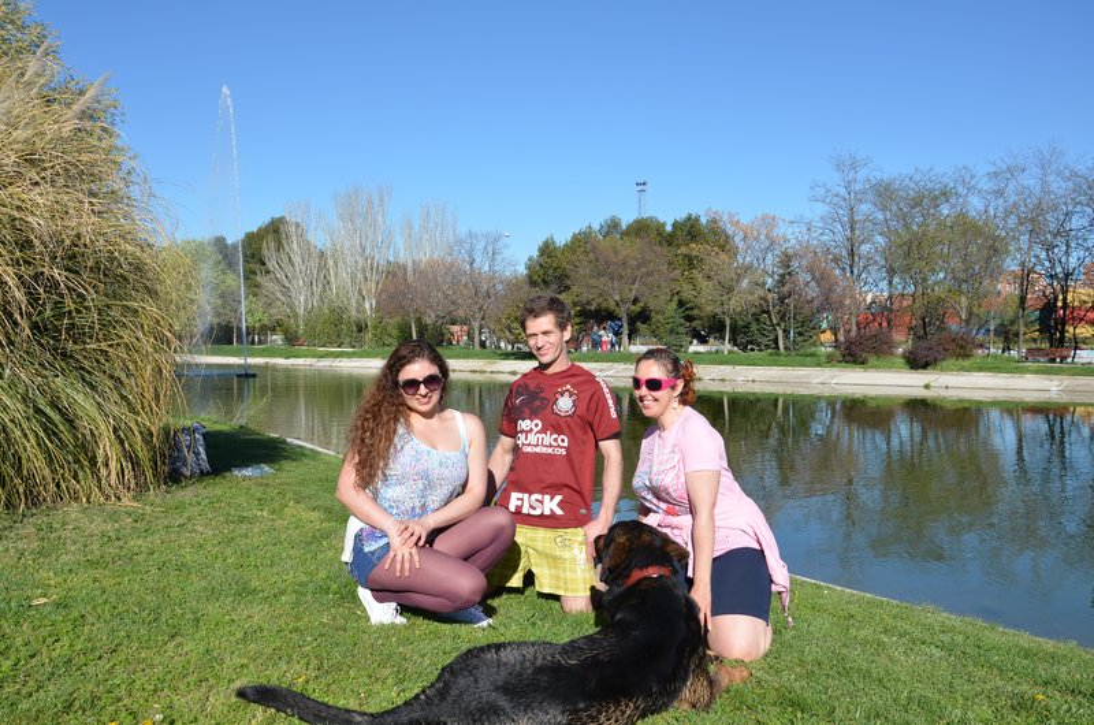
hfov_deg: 59.6
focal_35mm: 32
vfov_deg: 41.5
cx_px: 547
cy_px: 362
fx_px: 955
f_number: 8
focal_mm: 21
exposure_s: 1/500
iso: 200
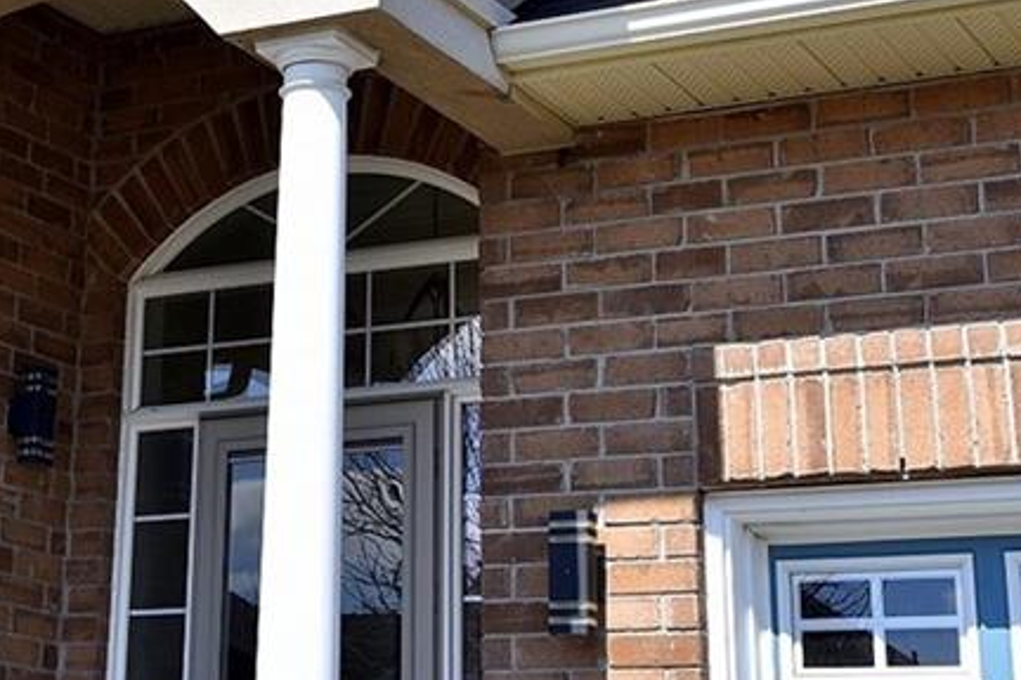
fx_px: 2354
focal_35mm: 83
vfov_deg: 16.1
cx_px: 258
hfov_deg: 24.2
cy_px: -34
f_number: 11
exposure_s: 1/500
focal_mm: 35
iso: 500
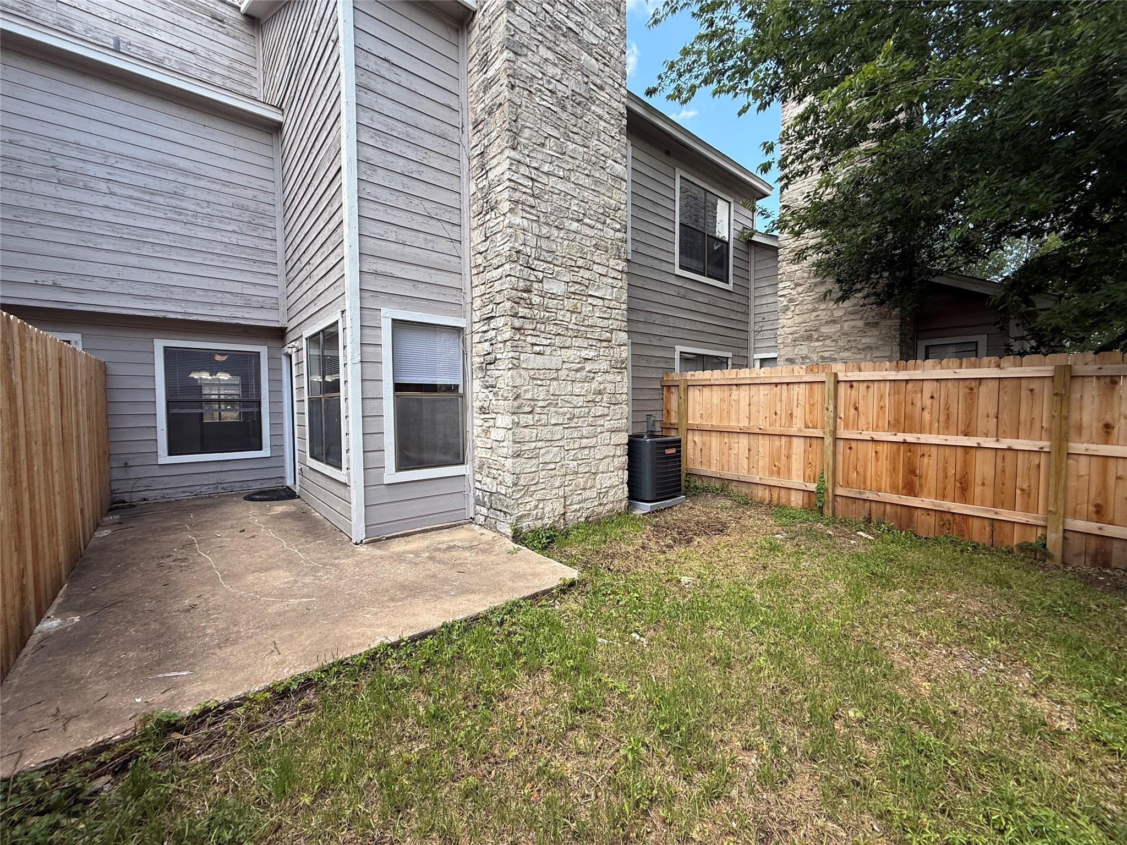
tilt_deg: -1.5
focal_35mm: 14
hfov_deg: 102.1
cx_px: 564
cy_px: 422
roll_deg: +0.2
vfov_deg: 85.7
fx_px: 456
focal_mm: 2.22
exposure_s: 1/455
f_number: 2.2
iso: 50
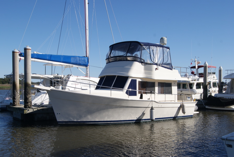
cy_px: 78
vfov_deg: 32.0
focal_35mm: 42
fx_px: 273
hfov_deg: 46.3
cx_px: 117
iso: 100
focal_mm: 28
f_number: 11
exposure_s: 1/160
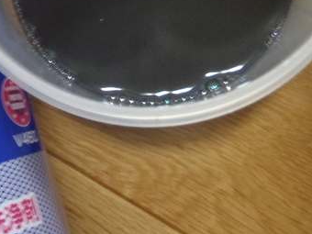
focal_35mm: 87
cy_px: -17
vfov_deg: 16.5
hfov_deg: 22.0
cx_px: 34
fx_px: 784
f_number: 4.7
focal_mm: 6.64
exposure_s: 1/4
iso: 320
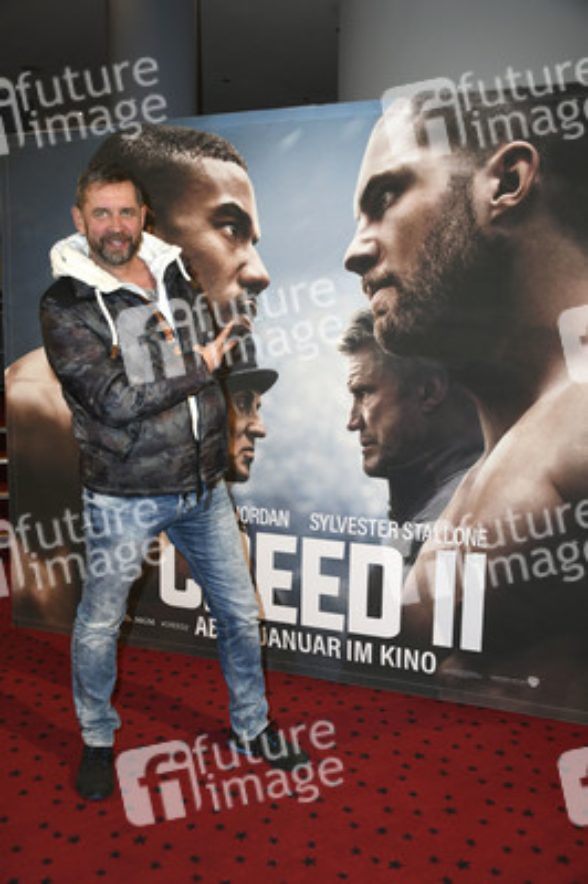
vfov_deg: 58.8
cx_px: 294
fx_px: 785
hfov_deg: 41.0
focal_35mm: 32
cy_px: 442
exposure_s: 1/125
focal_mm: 32
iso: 500
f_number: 6.3
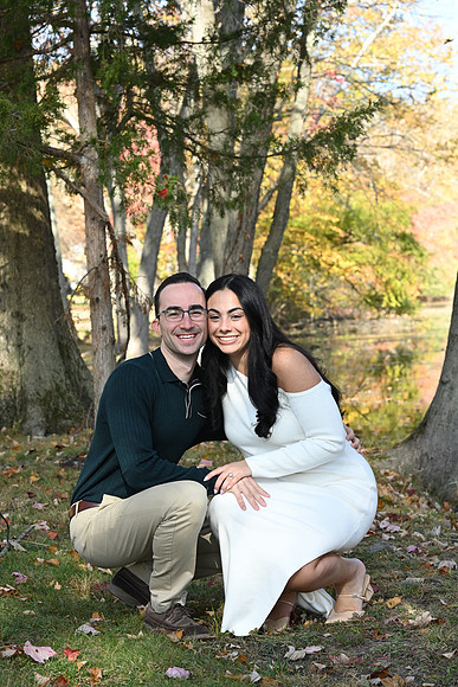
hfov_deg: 16.1
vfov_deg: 23.9
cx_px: 229
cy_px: 344
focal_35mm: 85
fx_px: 1621
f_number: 8
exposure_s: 1/160
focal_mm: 85
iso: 320
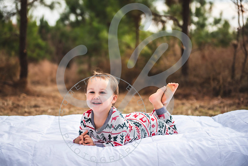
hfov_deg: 27.6
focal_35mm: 73
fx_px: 505
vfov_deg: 18.6
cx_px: 124
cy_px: 83
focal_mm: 70
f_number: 2.8
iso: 100
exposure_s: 1/800
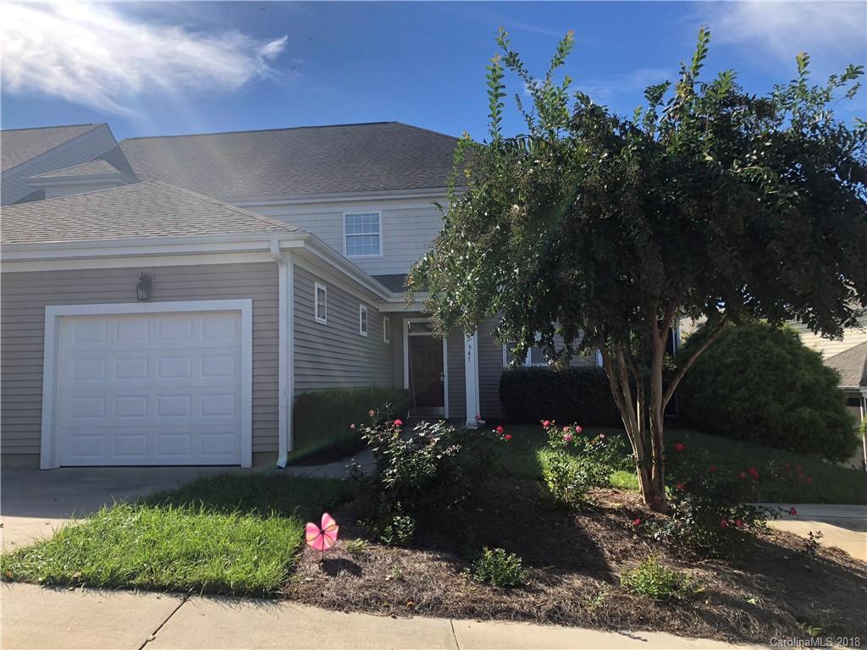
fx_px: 701
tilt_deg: +3.9
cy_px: 325
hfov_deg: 63.4
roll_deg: +1.4
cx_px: 434
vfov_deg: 49.7
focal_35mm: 28
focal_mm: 3.99
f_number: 1.8
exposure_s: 1/979
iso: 20
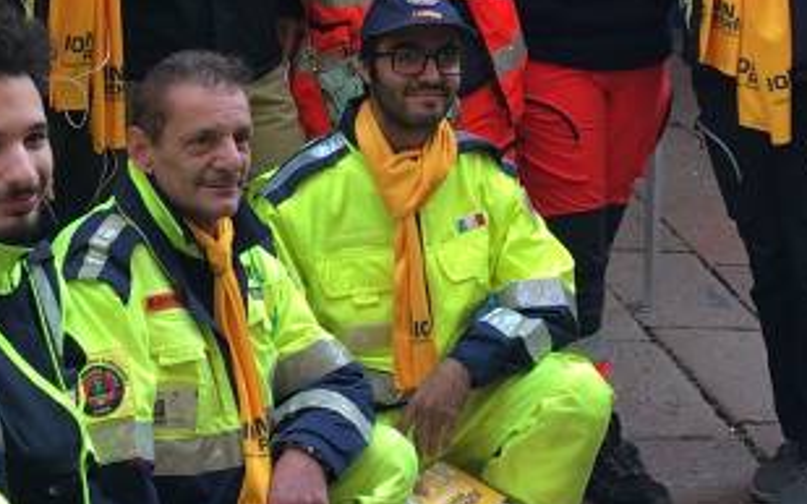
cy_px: -13
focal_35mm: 102
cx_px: 154
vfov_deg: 12.6
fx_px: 2243
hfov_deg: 20.2
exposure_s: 1/126
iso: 25
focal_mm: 4.15
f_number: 2.2
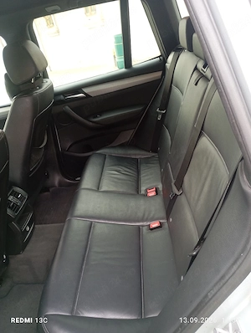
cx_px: 126
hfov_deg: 49.9
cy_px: 166
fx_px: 270
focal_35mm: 28
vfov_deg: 63.4
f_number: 1.8
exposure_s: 1/33.3
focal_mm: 4.27
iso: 532
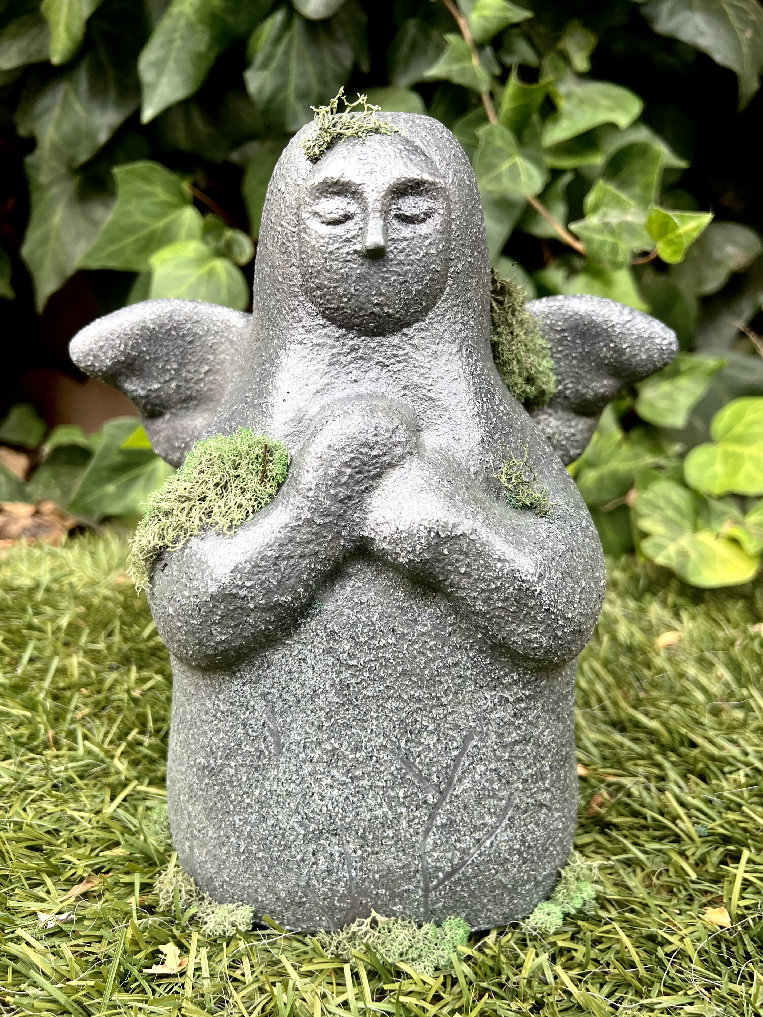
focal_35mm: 26
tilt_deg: -17.9
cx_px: 382
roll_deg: +0.1
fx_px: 764
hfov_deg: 53.1
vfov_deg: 67.3
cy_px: 508
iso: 50
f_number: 1.5
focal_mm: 5.7
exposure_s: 1/121
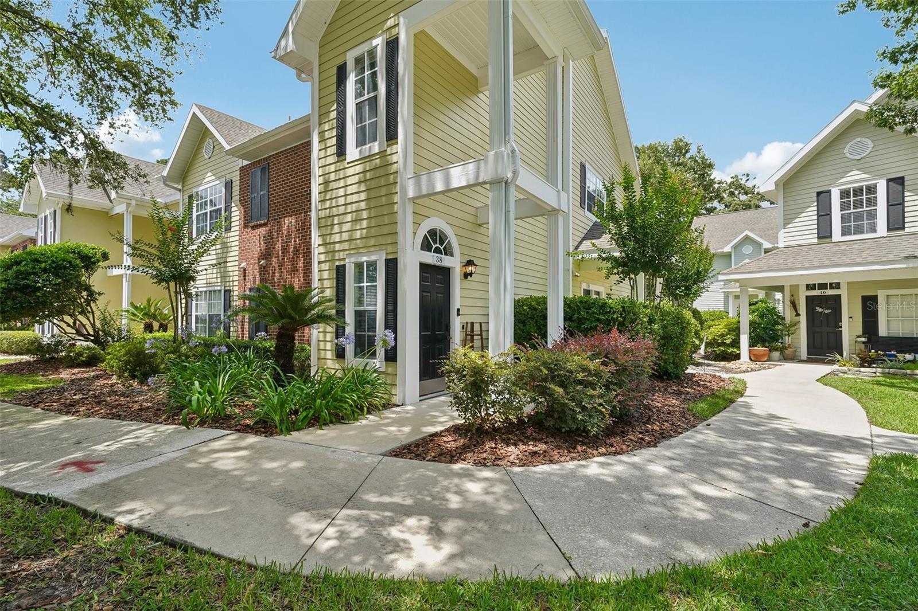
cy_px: 306
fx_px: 408
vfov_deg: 73.7
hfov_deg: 96.7
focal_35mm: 16
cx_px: 459
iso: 50
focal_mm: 16
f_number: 8
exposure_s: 1/45
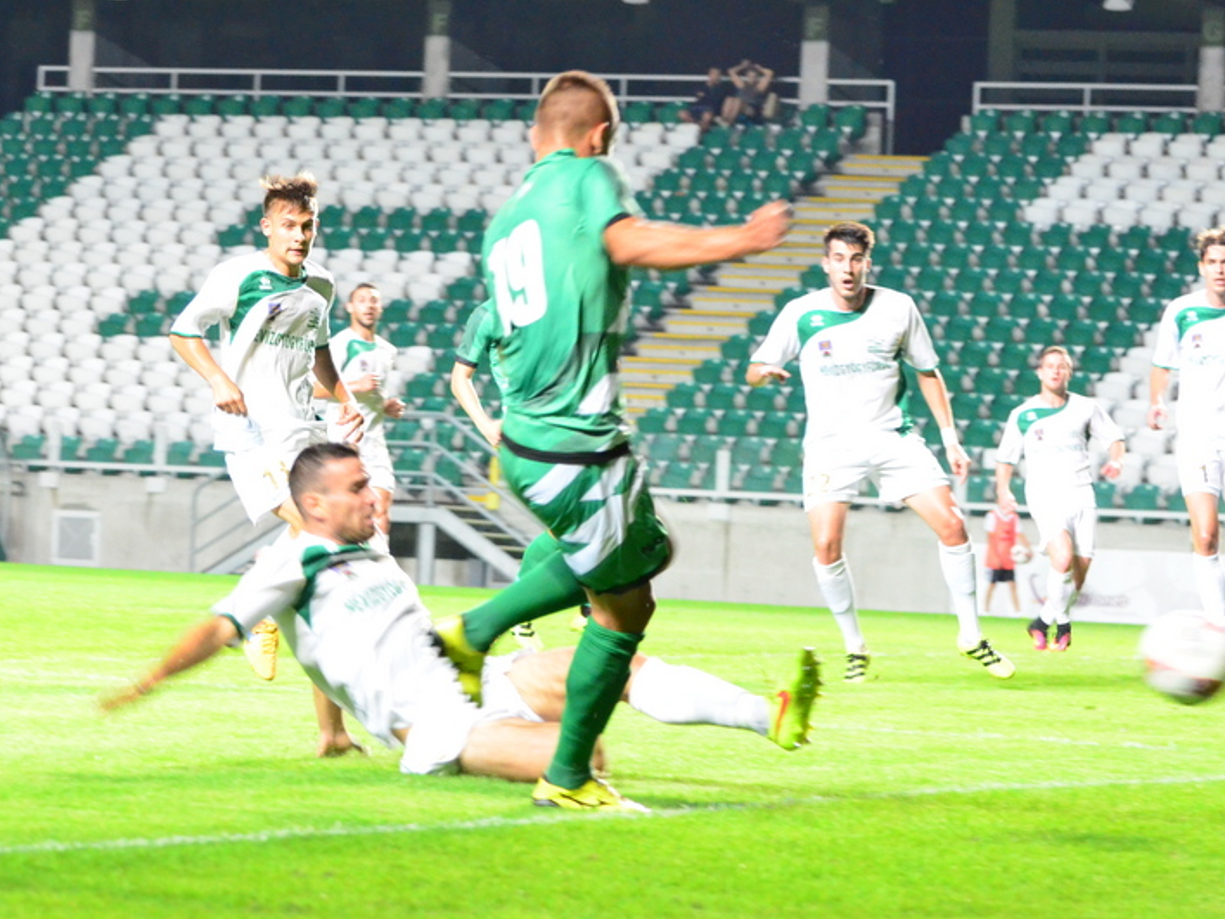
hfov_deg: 14.2
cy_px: 460
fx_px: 4903
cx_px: 638
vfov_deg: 10.7
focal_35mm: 139
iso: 4000
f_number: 4.5
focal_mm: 85
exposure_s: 1/200
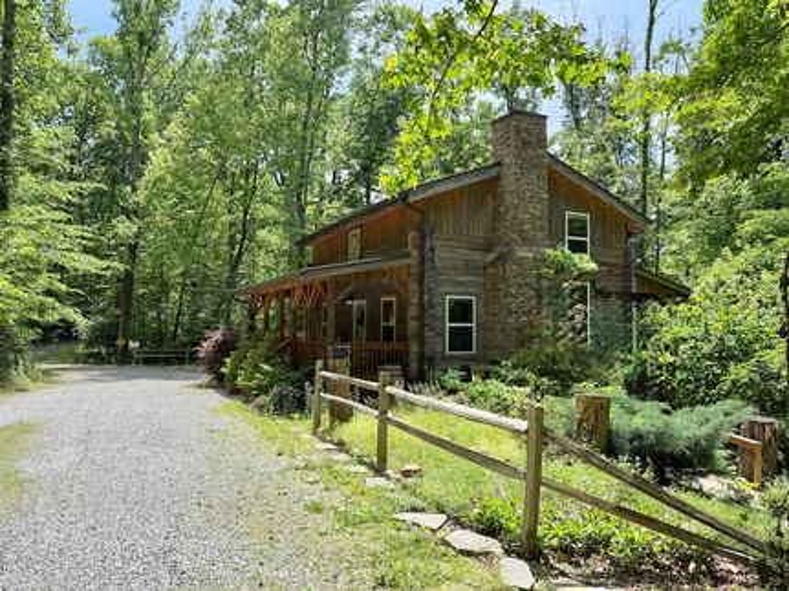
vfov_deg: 56.8
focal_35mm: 24
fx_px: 547
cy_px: 296
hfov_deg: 71.6
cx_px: 394
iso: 80
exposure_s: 1/1585
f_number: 1.78
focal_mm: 6.76
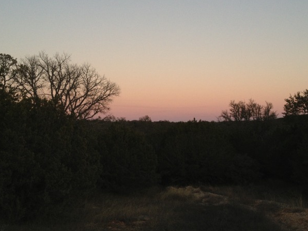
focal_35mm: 47
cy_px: 105
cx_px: 168
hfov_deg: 40.4
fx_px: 418
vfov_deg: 30.9
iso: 64
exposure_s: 1/120
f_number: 2.4
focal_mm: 4.28
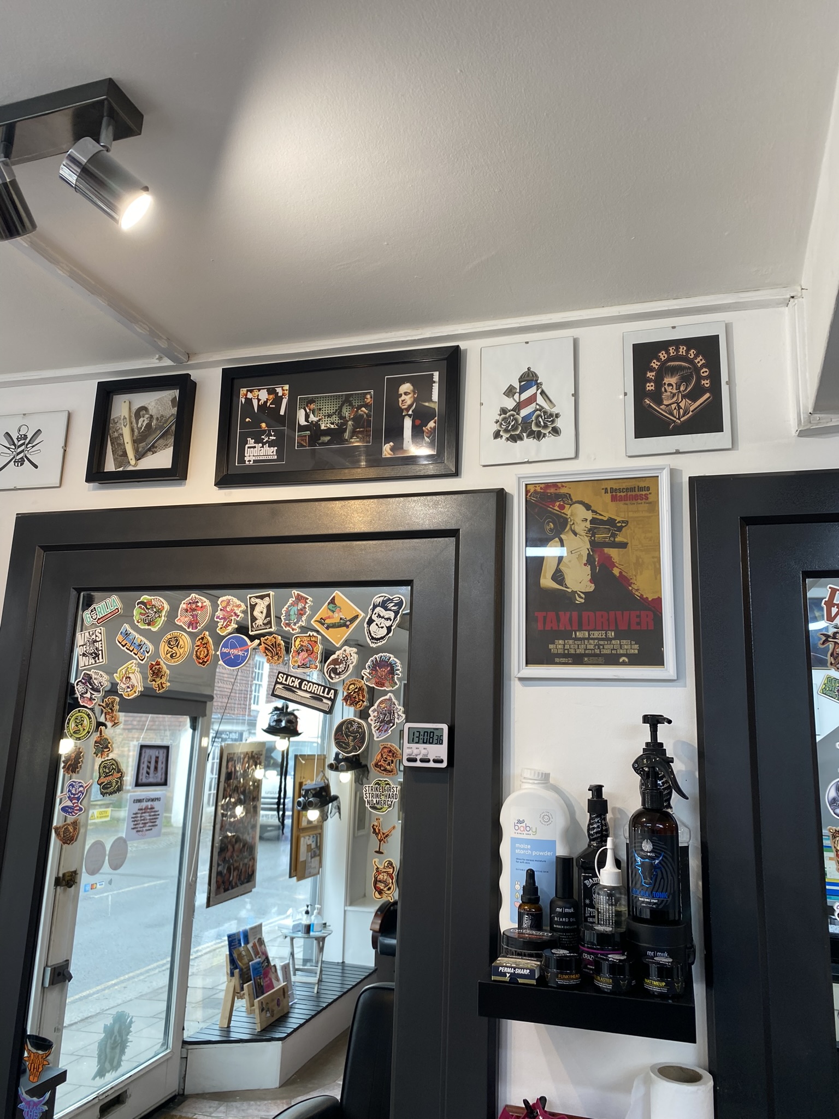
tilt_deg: +12.9
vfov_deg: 67.3
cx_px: 420
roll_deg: -2.2
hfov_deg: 53.1
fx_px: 840
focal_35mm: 26
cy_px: 560
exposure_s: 1/100
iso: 64
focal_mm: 4.25
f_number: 1.8
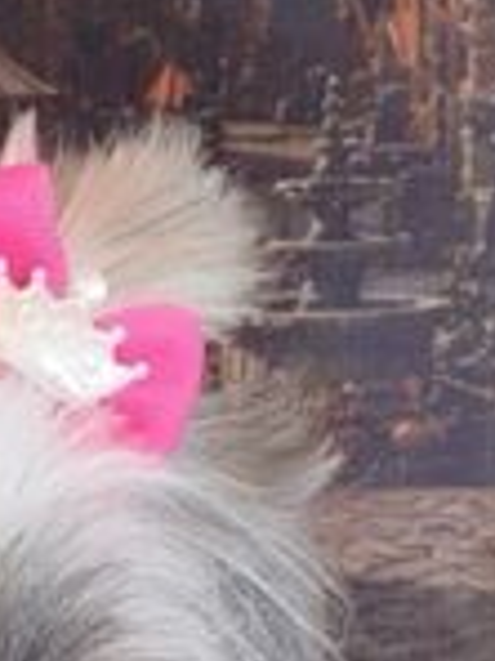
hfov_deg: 8.1
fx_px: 3432
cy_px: 1166
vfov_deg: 10.4
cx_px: -192
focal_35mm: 180
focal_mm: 4.32
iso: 250
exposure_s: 1/120
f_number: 2.4
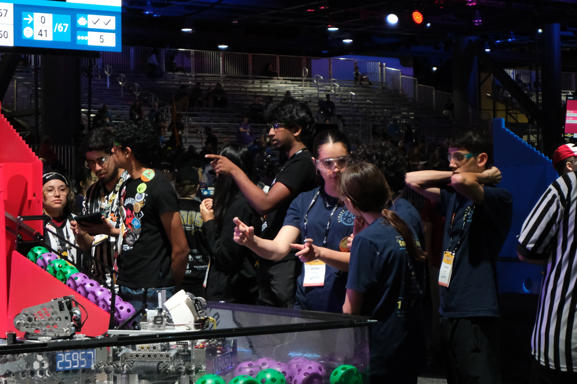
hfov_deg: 29.7
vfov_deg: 20.0
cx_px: 288
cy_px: 192
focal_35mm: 68
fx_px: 1090
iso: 5000
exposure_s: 1/140
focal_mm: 45
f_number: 5.6
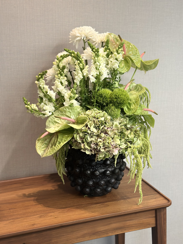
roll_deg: -0.3
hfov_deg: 30.3
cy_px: 122
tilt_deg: -13.3
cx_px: 92
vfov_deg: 39.7
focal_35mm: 48
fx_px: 338
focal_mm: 6.86
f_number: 1.78
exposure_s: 1/33
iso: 250
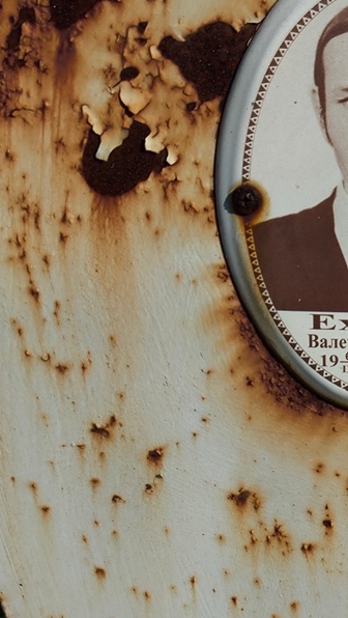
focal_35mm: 73
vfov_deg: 29.0
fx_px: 1196
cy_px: 309
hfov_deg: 16.2
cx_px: 360
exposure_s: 1/2162
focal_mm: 4.71
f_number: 1.7
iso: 50
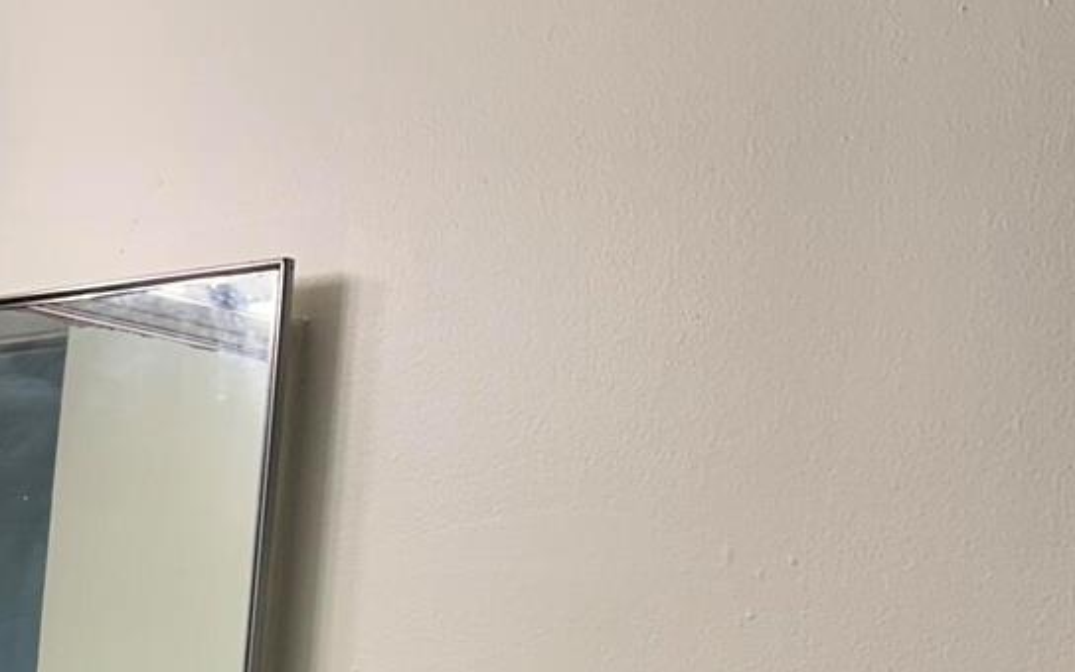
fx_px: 2373
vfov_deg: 15.0
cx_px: -364
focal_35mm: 81
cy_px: 990
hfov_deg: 22.5
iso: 40
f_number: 1.5
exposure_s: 1/120
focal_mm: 5.7
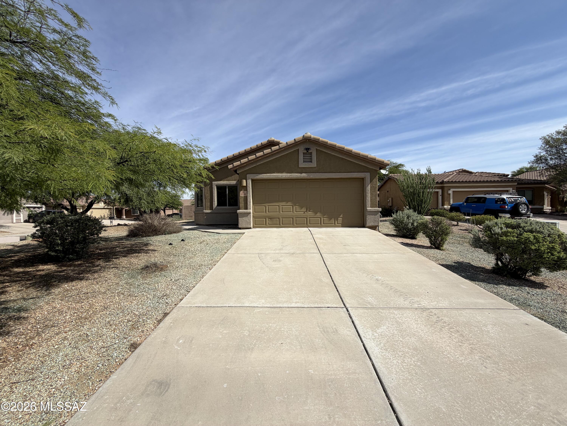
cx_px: 284
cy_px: 213
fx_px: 229
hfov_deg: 102.1
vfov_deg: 85.7
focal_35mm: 14
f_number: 2.2
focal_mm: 2.22
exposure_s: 1/1125
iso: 20
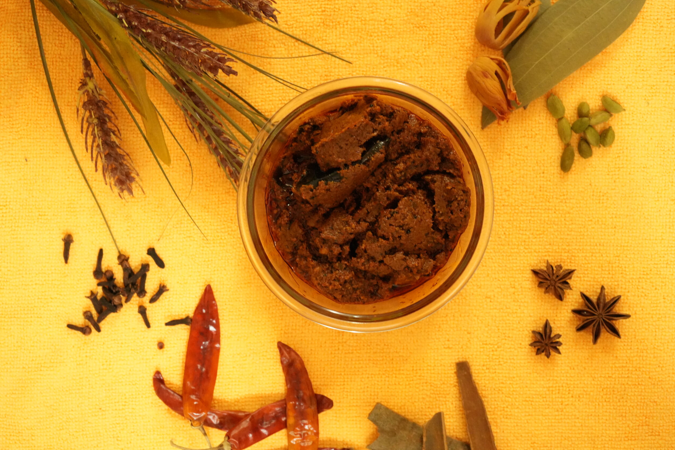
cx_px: 336
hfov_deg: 28.5
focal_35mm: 71
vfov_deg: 19.2
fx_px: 1331
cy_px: 227
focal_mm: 70
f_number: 5.6
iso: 12800
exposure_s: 1/30
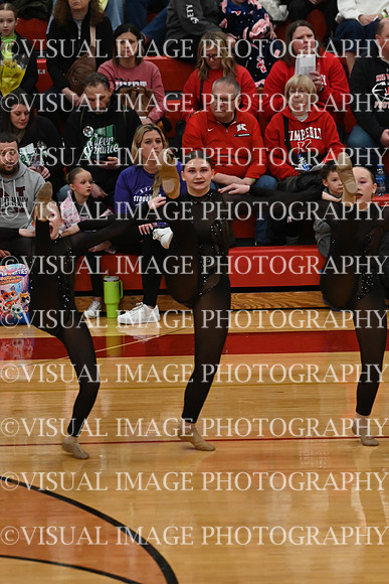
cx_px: 194
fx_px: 4130
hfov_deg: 5.4
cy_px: 292
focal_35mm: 255
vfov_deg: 8.1
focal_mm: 170
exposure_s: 1/400
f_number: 4
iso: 3200
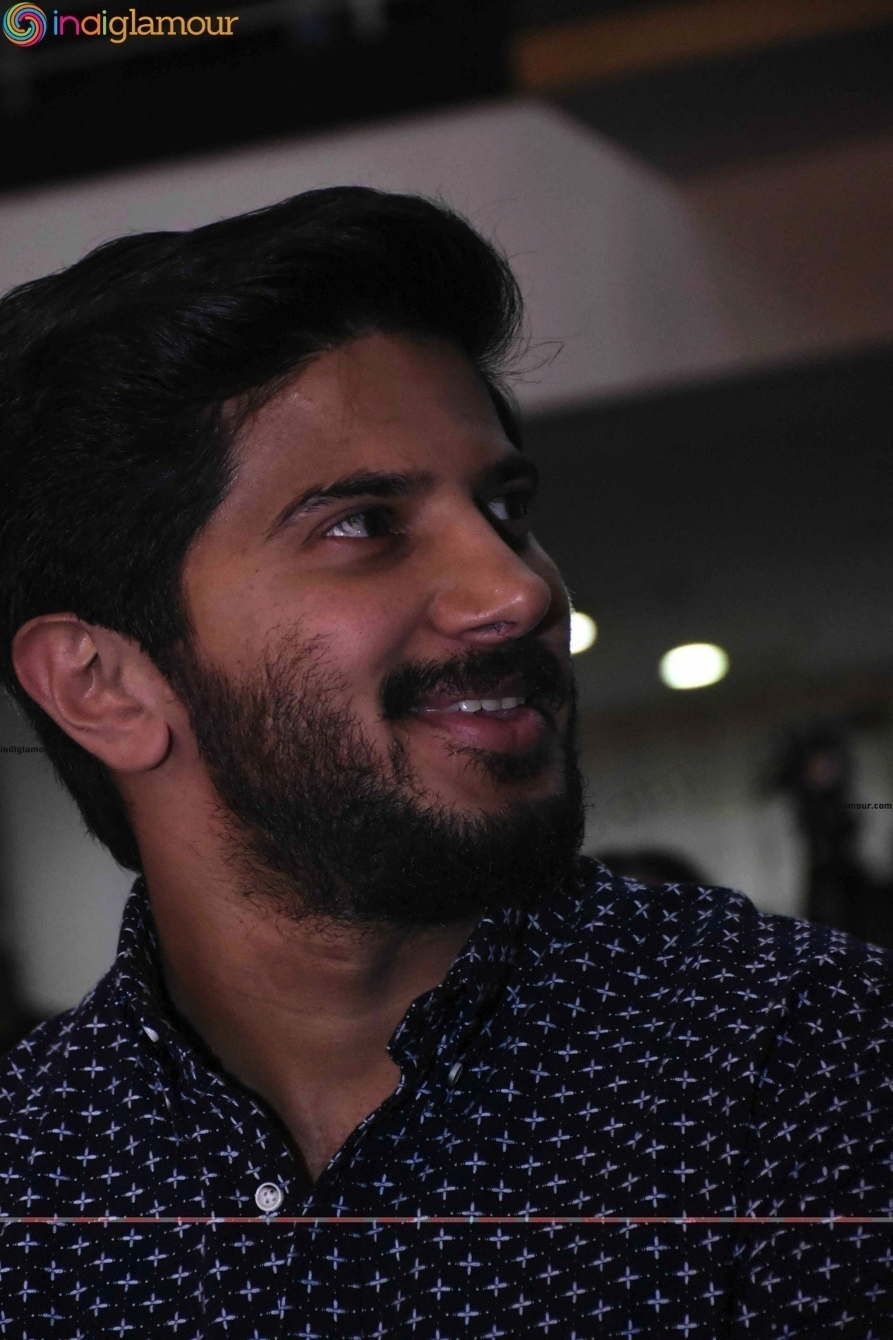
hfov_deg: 10.8
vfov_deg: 16.1
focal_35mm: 128
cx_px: 446
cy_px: 670
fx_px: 4744
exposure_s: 1/100
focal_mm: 85
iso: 8000
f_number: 5.3
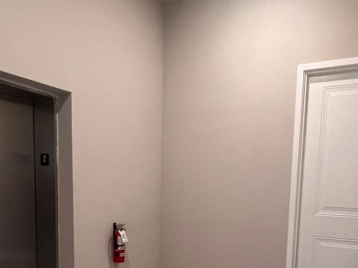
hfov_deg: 58.2
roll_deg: -1.9
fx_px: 321
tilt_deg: -6.8
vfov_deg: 42.9
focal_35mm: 31
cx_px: 202
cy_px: 223
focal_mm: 1.57
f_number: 1.8
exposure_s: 1/60
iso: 250
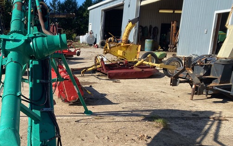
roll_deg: -1.5
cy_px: 111
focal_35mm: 44
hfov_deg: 43.5
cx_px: 52
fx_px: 279
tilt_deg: -10.7
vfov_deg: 28.7
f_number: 1.8
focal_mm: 4.25
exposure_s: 1/1961
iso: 32
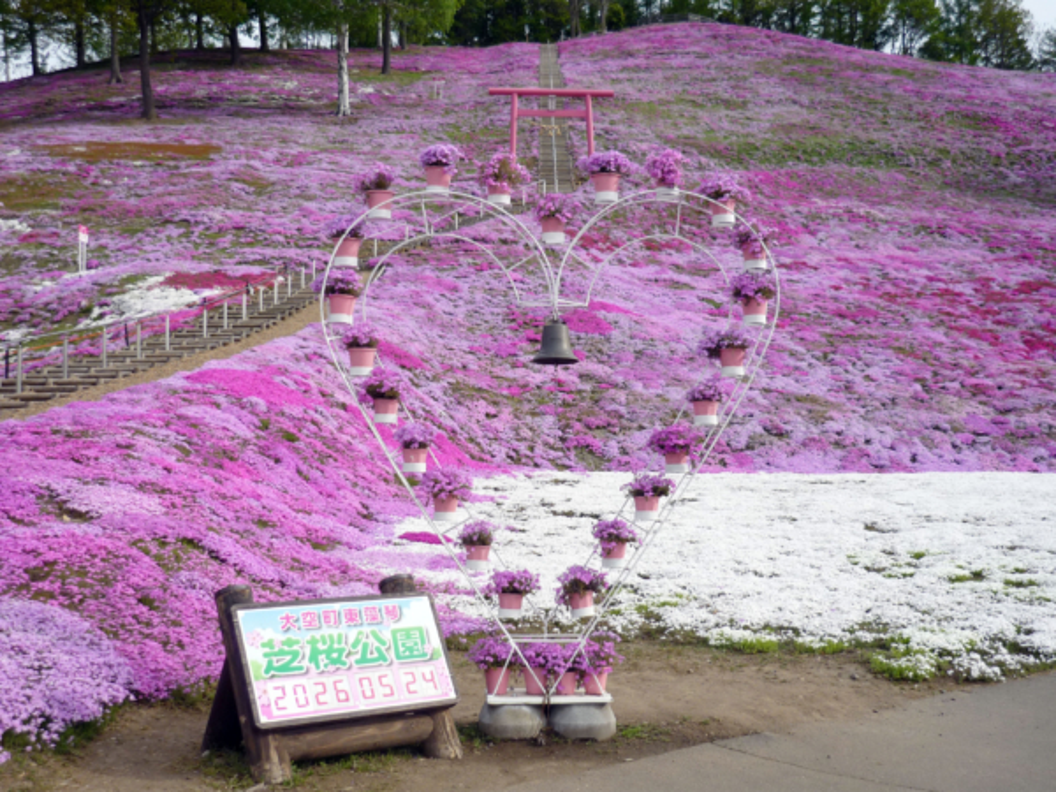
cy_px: 396
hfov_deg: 45.8
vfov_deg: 35.1
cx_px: 528
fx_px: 1251
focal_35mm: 41
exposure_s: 1/800
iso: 100
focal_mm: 6.8
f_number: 3
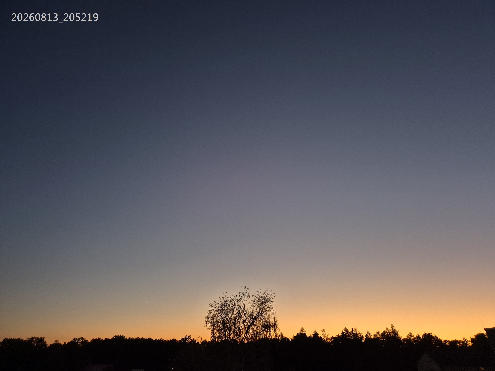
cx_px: 248
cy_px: 186
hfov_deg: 73.9
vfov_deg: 58.9
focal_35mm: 23
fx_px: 329
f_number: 1.8
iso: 500
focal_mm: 5.4
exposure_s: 1/100
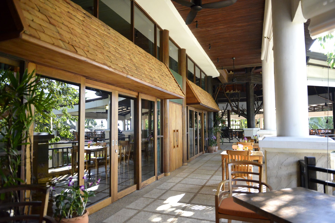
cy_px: 112
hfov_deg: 73.7
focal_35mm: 24
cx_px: 168
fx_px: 223
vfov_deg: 53.2
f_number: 2.8
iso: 5600
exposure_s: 1/3200
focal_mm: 24
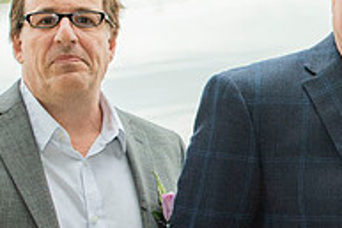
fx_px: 2320
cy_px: 177
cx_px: 506
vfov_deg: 5.6
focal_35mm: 244
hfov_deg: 8.3
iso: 160
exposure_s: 1/200
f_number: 5
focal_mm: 70
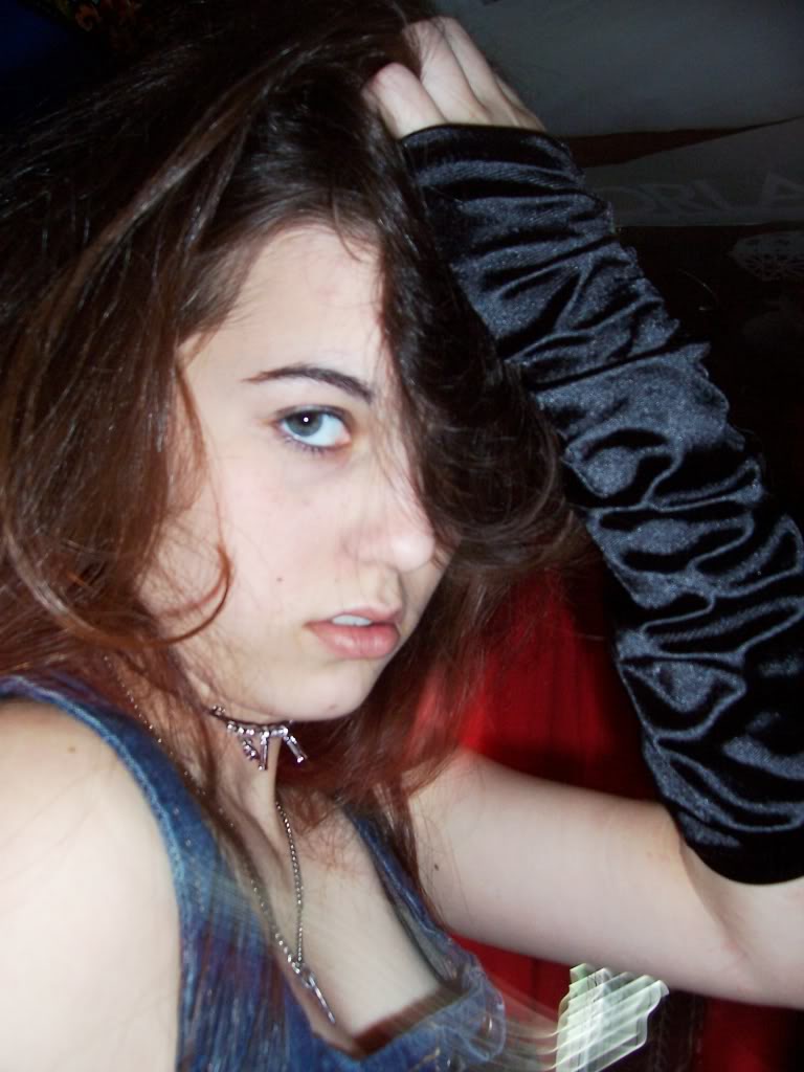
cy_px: 536
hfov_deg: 41.8
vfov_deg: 54.0
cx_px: 402
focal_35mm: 34
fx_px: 1053
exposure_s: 1/2
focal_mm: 5.6
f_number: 2.7
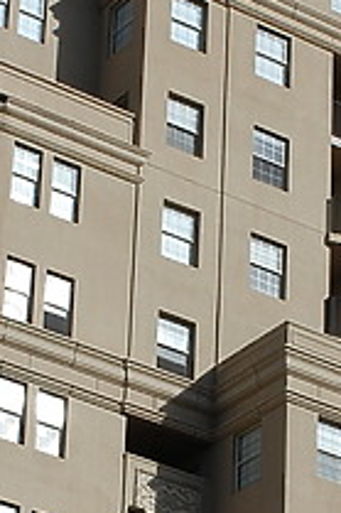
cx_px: 170
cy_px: 466
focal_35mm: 200
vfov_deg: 10.2
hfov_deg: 6.9
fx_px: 2848
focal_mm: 31
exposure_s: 1/500
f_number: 11
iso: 200
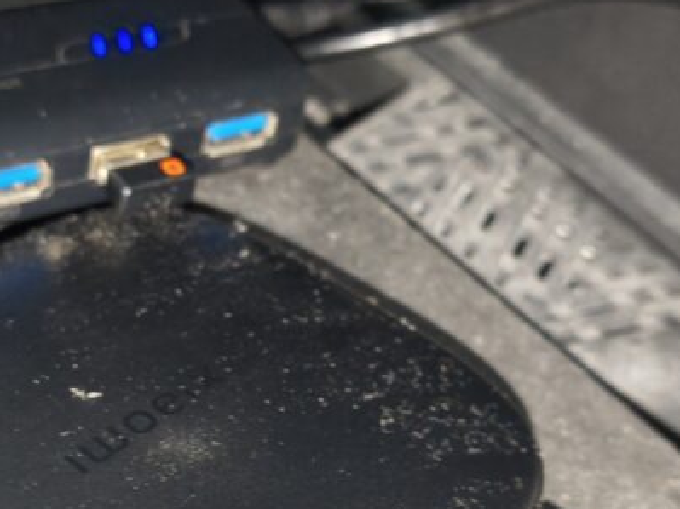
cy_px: 388
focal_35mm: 59
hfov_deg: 32.5
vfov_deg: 24.5
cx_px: 242
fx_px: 1159
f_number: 1.67
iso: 50
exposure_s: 1/30
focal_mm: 6.62
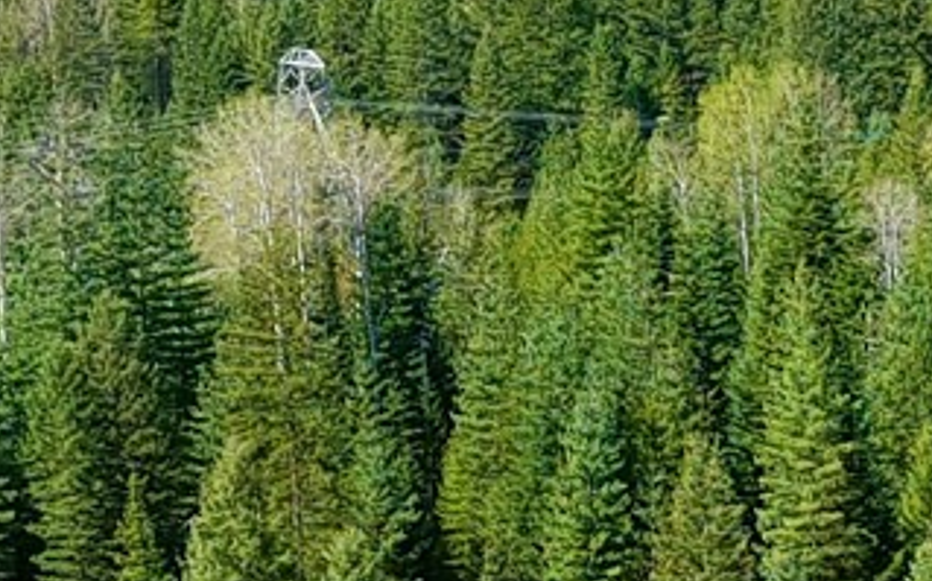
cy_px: 318
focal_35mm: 177
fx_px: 4493
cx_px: 964
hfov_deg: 11.7
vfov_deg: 7.4
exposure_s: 1/640
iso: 100
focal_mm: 4.74
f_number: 1.8
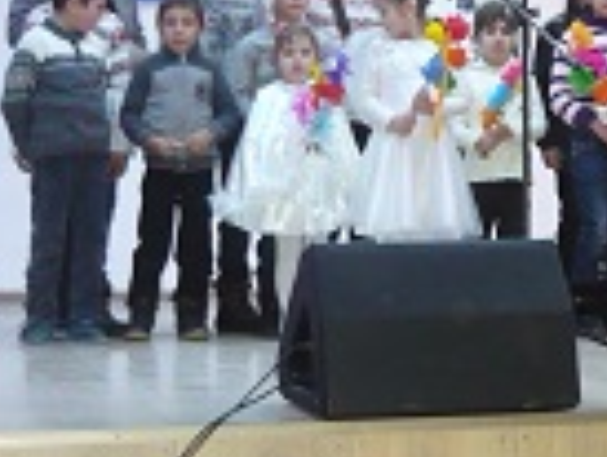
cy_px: 13
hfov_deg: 19.6
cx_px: 474
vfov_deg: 14.7
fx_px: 1738
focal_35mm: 99
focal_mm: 5.5
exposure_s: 1/30
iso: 500
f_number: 2.8
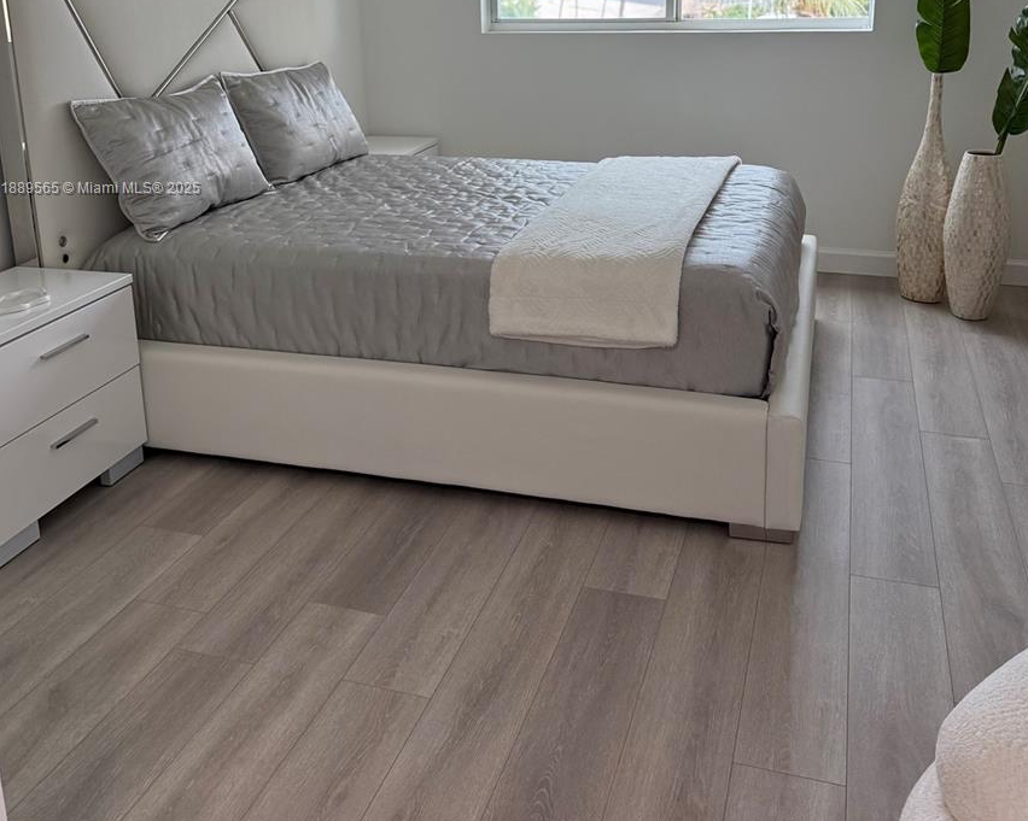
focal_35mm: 33
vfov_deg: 42.9
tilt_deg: -10.9
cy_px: 189
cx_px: 522
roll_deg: +0.6
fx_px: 1004
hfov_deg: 54.2
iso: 160
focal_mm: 6.76
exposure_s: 1/240
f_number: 1.78
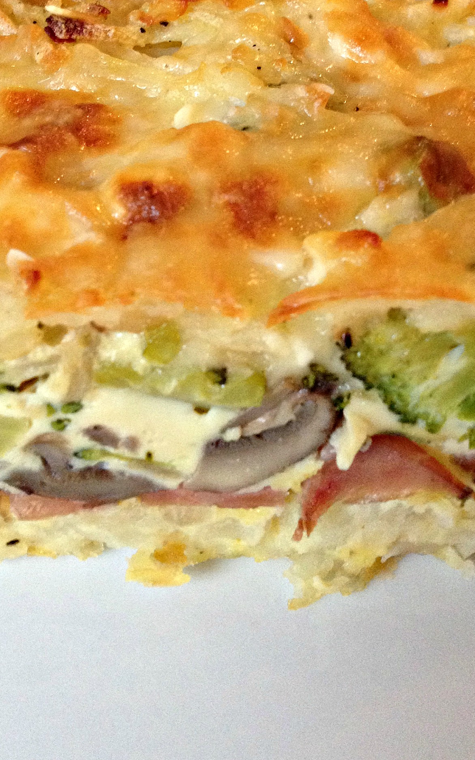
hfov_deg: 21.0
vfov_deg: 32.3
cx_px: 222
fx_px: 1284
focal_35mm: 62
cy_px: 181
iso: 200
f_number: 2.4
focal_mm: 4.28
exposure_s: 1/20
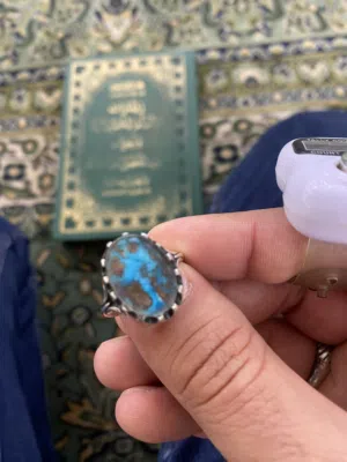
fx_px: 334
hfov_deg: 54.9
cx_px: 174
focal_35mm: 25
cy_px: 231
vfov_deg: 69.4
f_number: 1.8
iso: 200
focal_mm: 4.25
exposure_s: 1/50
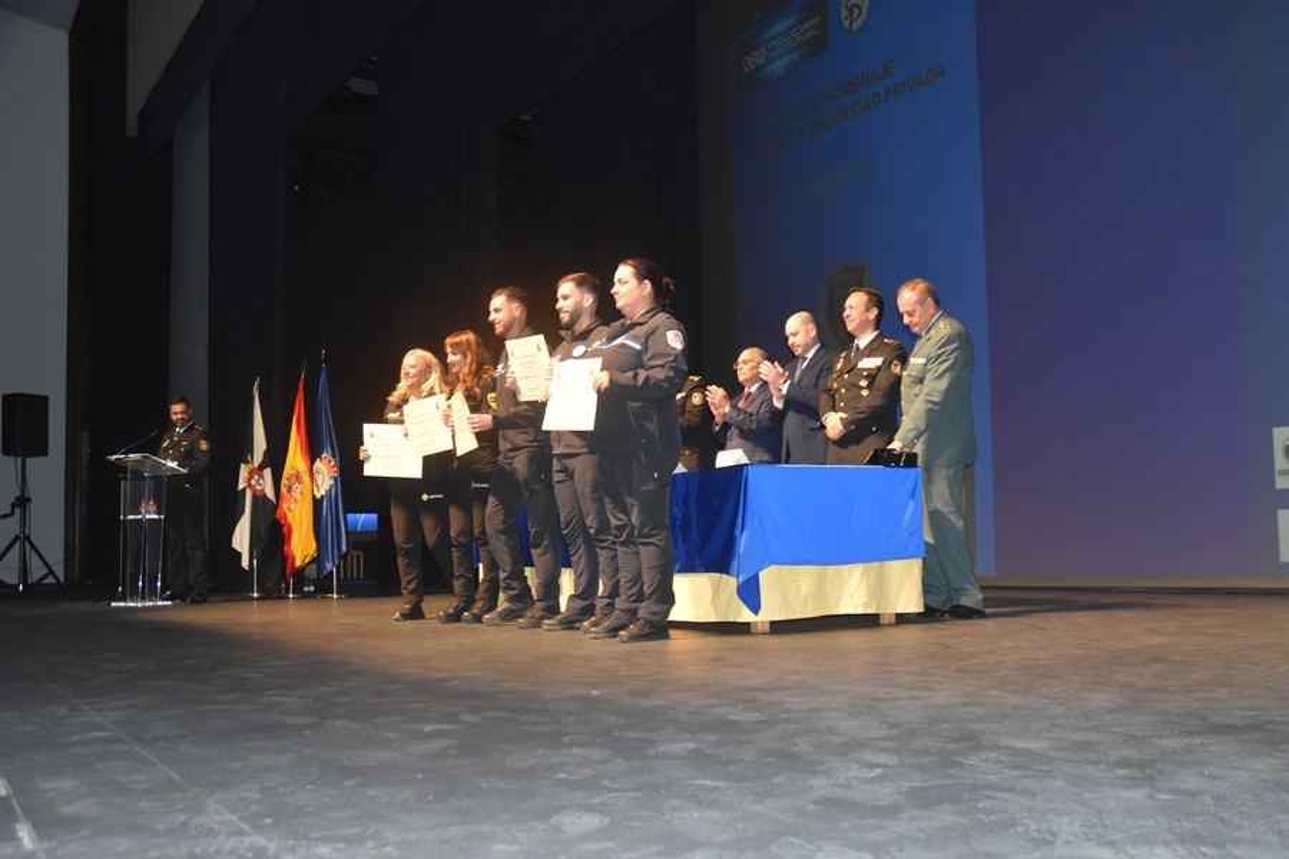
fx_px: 1289
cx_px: 644
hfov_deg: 53.1
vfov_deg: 36.9
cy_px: 430
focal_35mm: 36
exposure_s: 1/80
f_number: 3.8
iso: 1600
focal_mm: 24
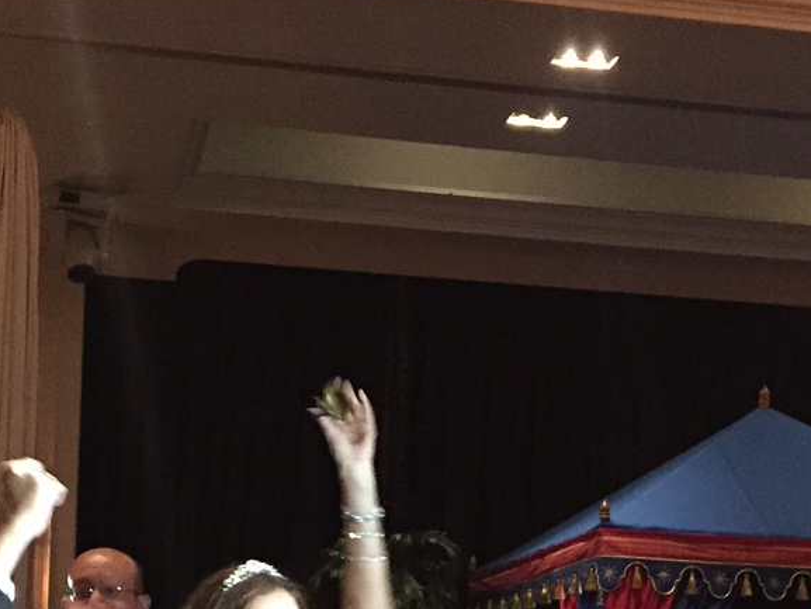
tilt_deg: +0.8
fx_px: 1922
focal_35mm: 82
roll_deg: -2.4
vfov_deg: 17.3
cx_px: 419
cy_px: 709
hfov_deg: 23.8
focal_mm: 4.15
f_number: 2.2
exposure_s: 1/15
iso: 400
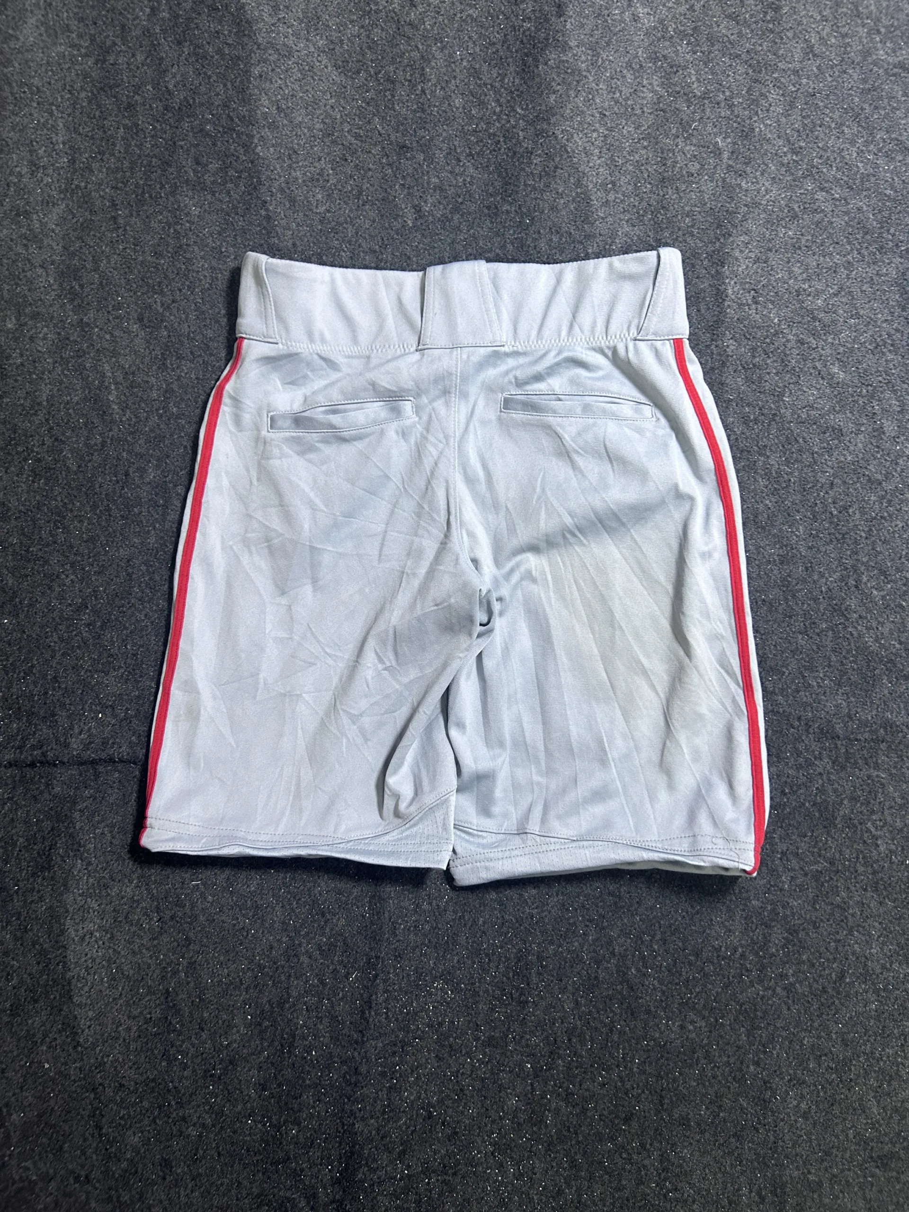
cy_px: 606
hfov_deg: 53.1
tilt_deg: -66.8
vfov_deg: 67.3
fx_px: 910
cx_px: 454
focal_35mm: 26
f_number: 1.5
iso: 160
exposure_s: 1/50
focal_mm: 5.7
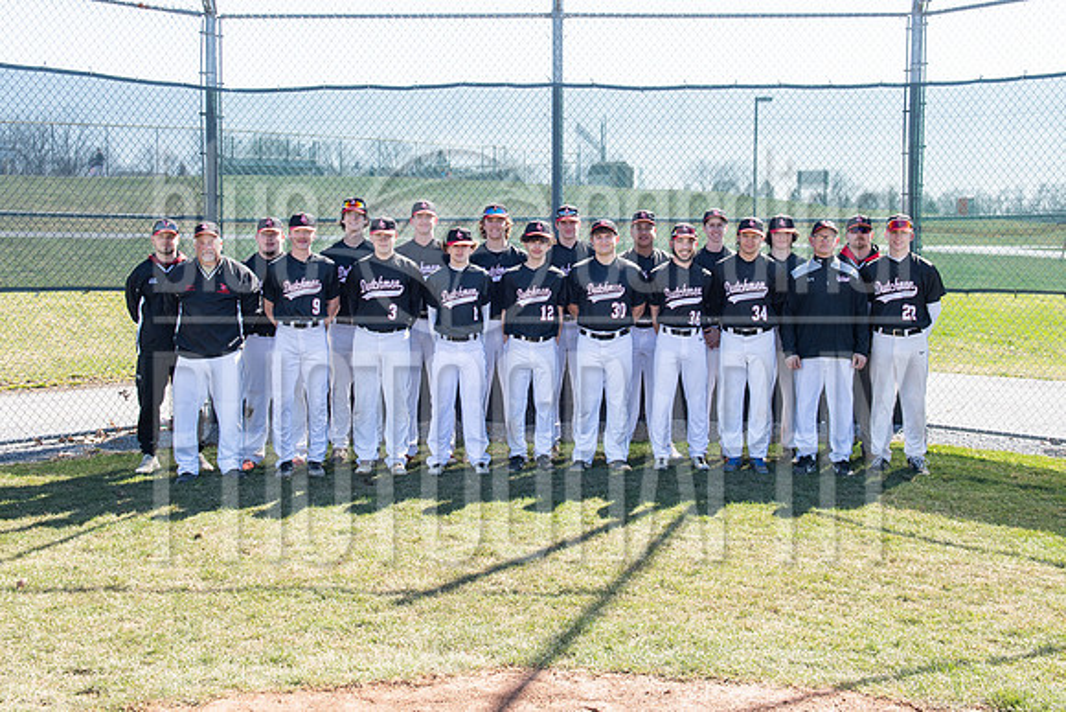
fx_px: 1234
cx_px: 531
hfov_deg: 46.7
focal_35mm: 42
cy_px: 279
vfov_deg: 32.0
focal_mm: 34
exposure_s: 1/250
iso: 200
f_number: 6.3
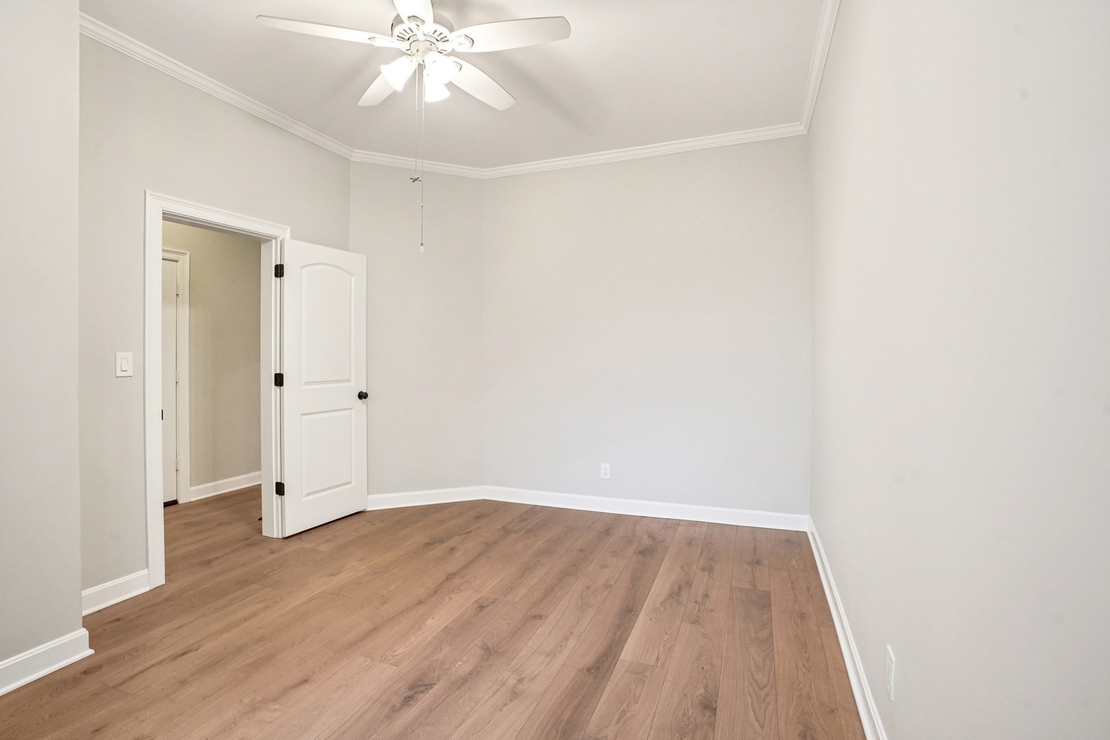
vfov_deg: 73.7
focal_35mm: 16
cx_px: 555
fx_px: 493
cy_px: 370
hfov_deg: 96.7
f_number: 8
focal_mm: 16
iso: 1600
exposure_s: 1/30
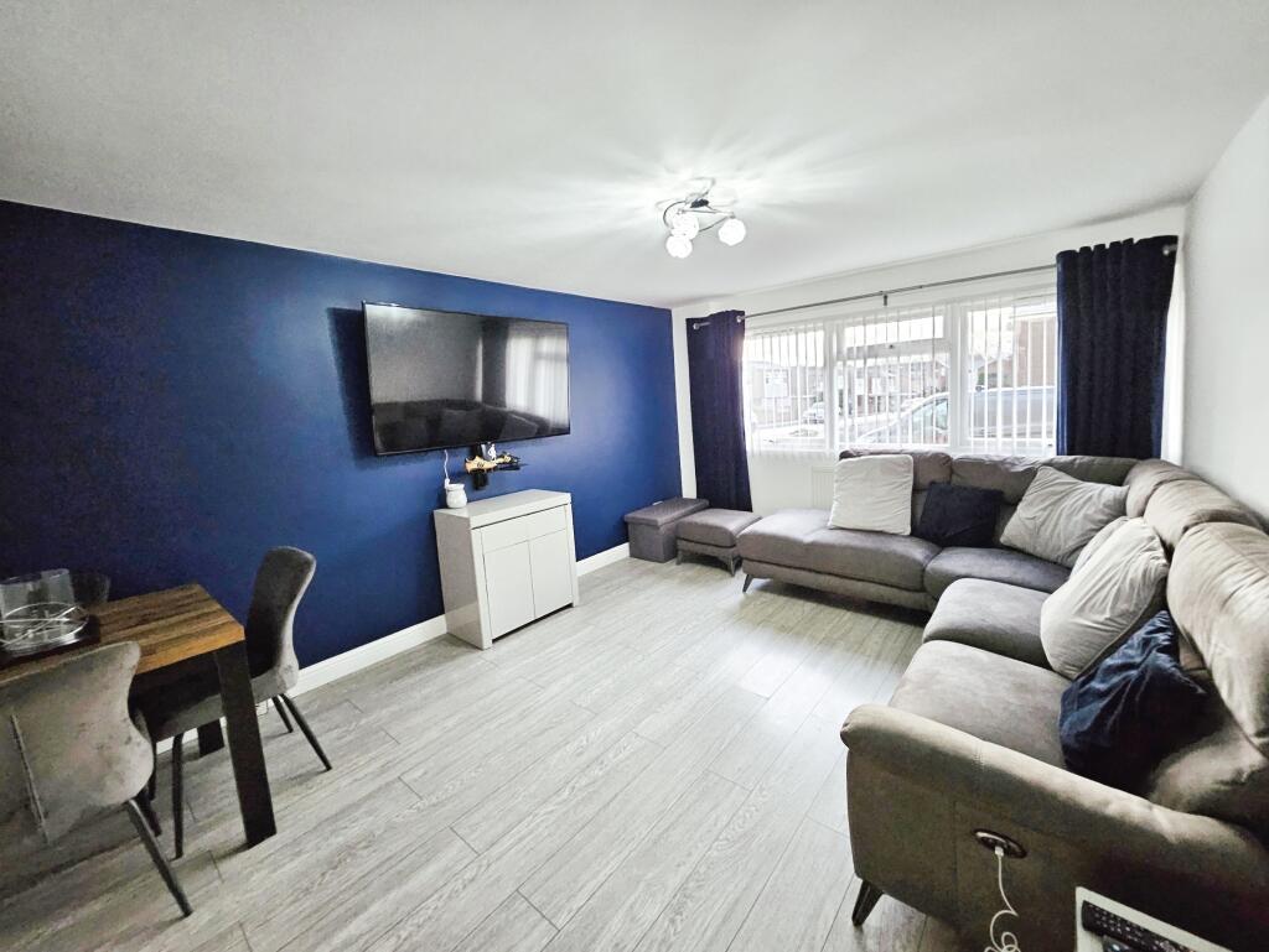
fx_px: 477
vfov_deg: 90.0
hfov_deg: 106.2
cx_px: 634
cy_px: 476
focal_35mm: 13
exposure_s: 1/25
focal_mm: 1.7
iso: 640
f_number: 2.2
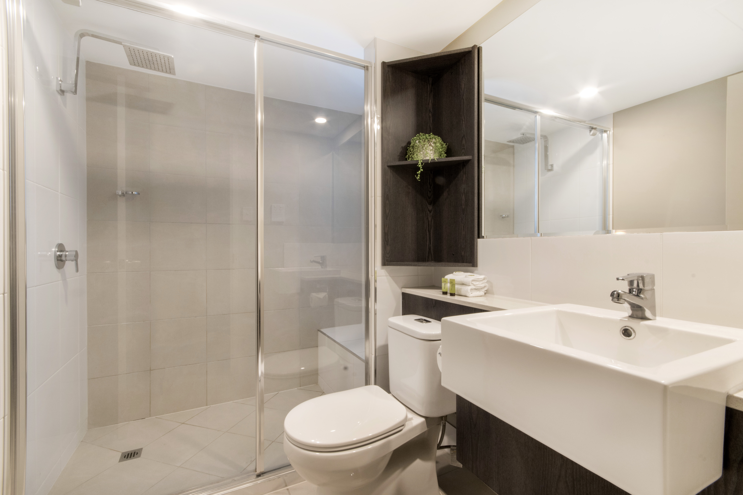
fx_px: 310
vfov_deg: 77.3
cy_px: 248
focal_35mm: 15
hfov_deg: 100.4
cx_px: 372
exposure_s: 1
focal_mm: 10
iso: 400
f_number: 22
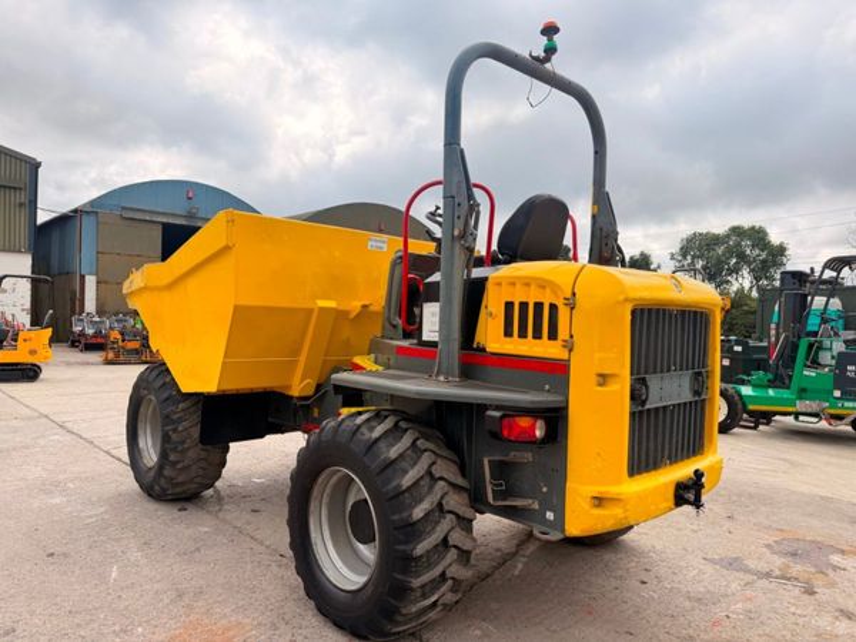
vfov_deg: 56.8
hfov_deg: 71.6
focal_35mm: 24
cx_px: 428
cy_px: 321
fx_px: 593
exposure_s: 1/1727
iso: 100
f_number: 1.78
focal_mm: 6.76
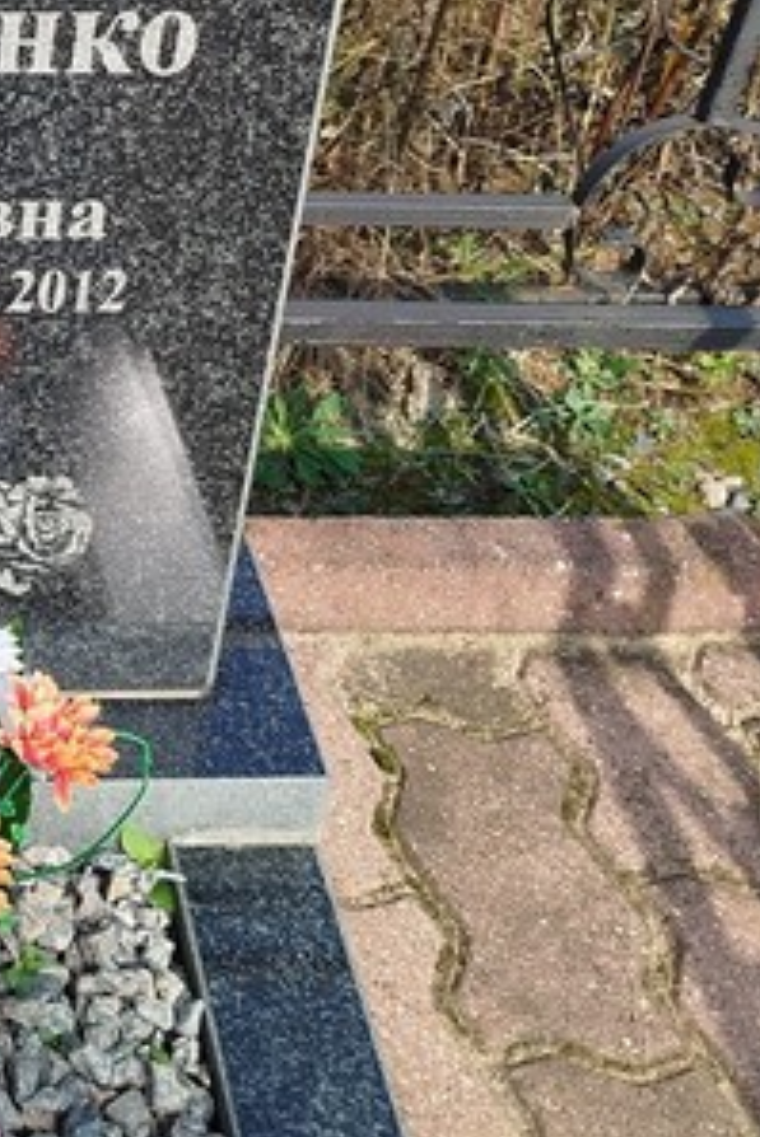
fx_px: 2119
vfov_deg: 29.6
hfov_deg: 18.8
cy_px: 282
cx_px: -244
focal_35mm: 67
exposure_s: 1/432
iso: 50
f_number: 1.7
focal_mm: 5.31
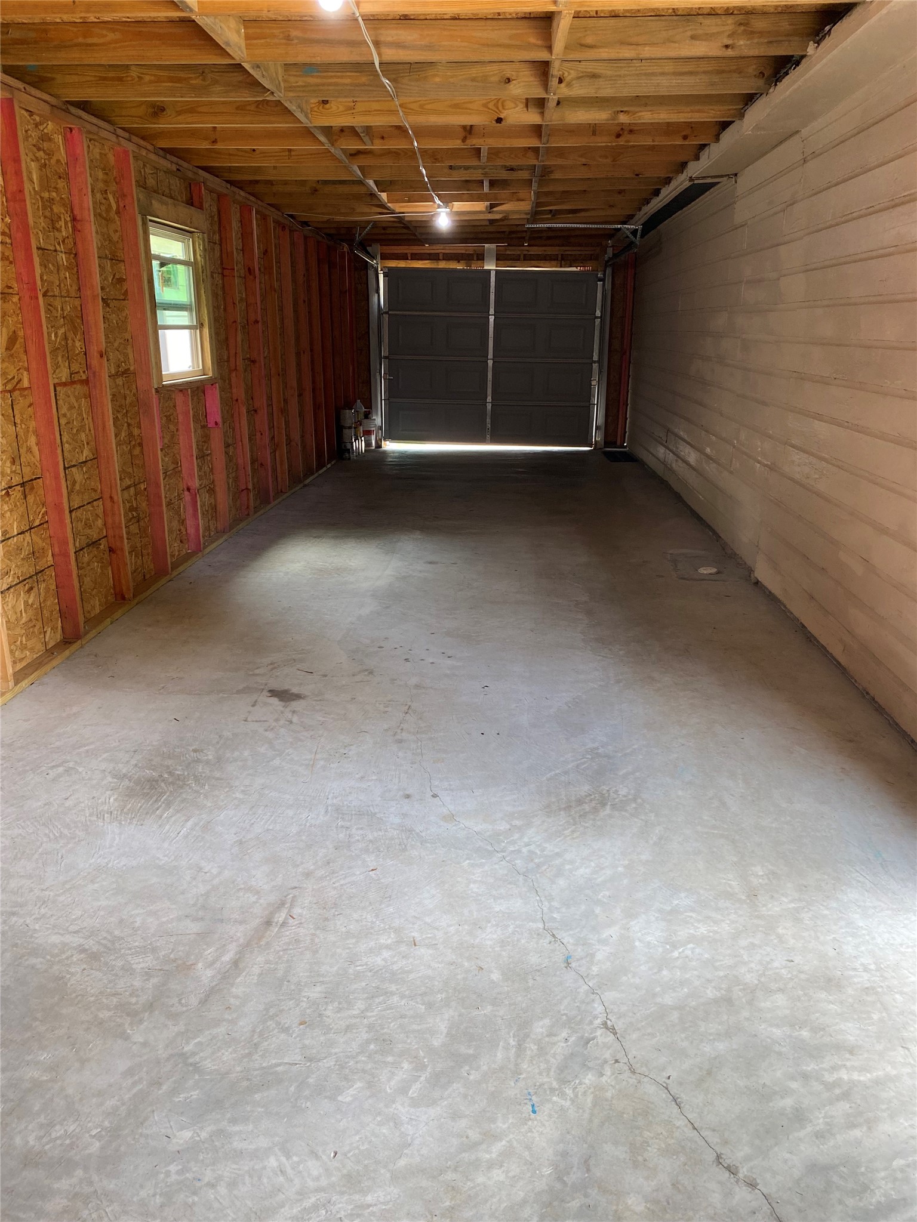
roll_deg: -0.2
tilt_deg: -15.2
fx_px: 918
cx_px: 458
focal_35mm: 26
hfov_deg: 53.1
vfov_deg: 67.3
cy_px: 611
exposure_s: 1/120
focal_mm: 4.25
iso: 100
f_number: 1.8
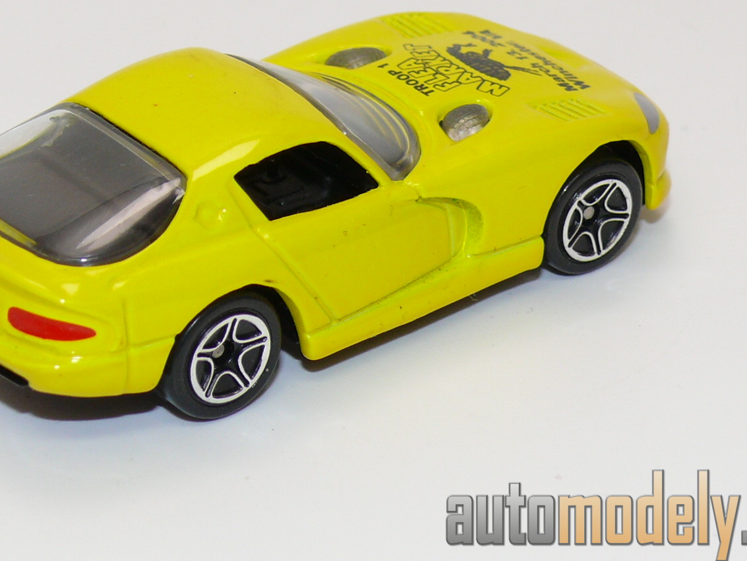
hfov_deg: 13.7
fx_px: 3108
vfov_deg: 10.3
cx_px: 294
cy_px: 174
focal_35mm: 144
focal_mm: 13.3
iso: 100
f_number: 4
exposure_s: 1/50
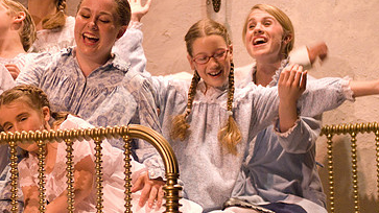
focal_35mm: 216
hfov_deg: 10.0
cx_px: 109
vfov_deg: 5.6
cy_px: 48
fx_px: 2170
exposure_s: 1/160
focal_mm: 86
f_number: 2.8
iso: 1600
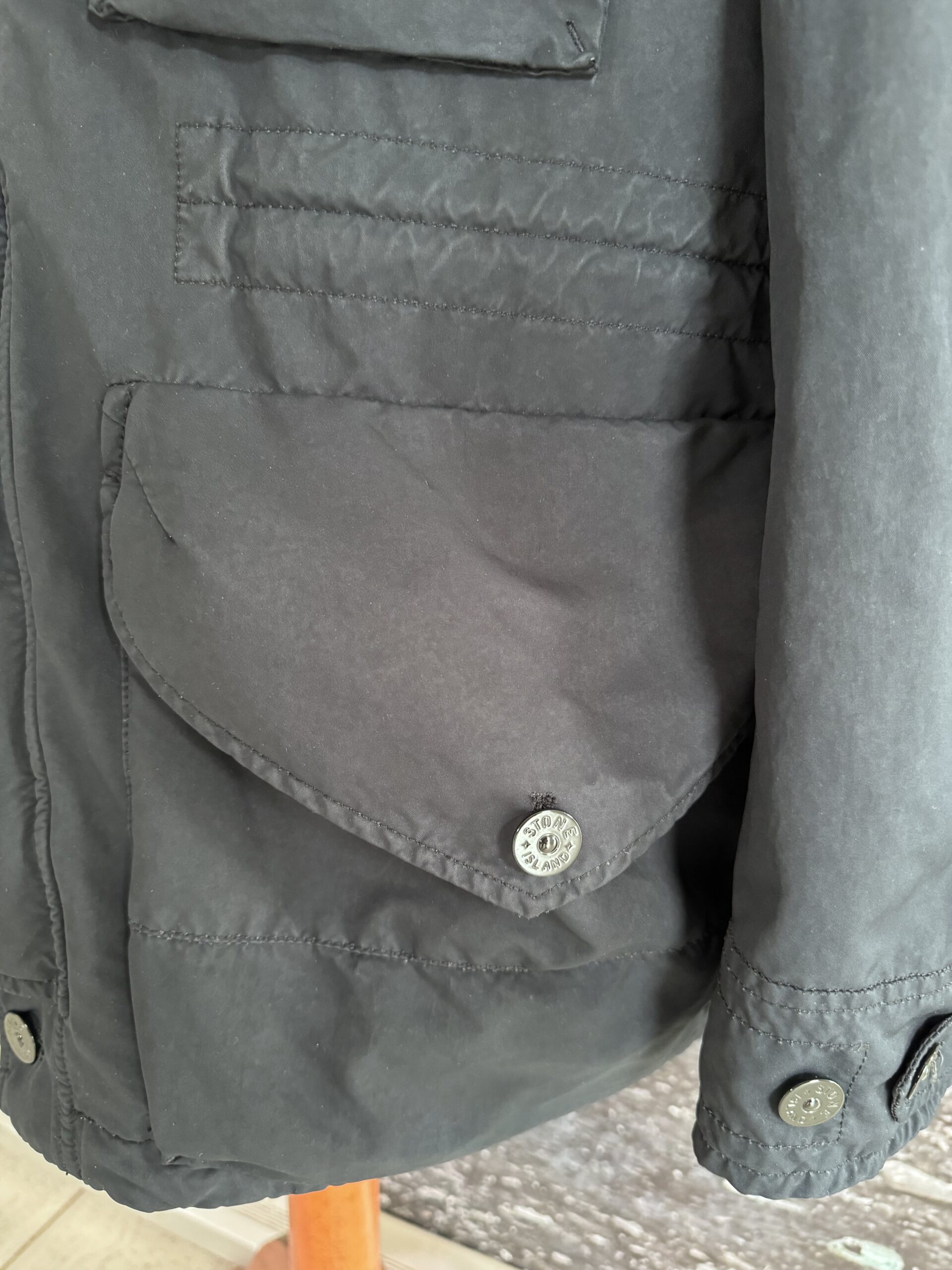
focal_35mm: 24
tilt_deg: -16.7
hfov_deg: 56.8
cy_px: 635
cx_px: 476
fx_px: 880
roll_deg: -0.8
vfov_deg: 71.6
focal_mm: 6.76
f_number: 1.78
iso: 640
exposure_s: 1/60
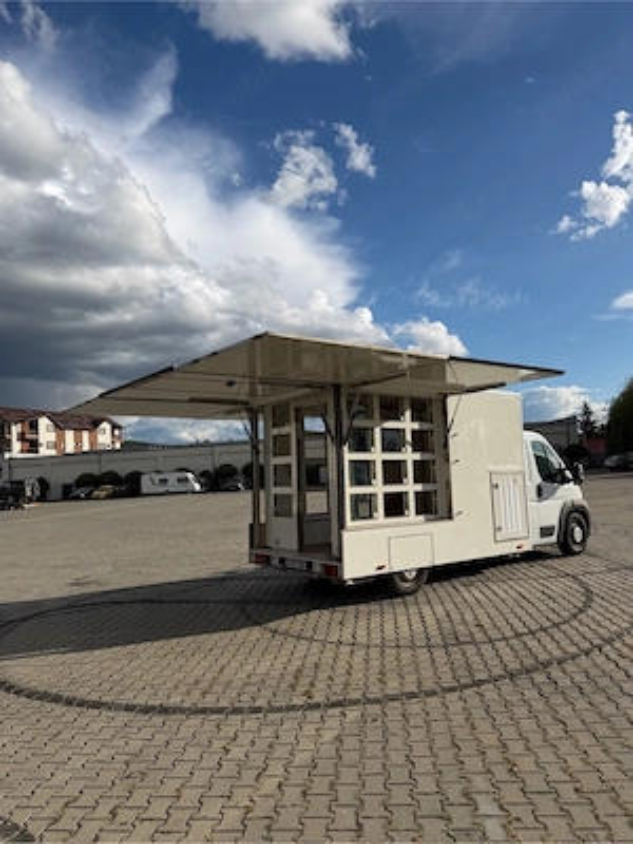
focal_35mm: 24
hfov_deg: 56.8
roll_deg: +3.4
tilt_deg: +4.7
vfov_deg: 71.6
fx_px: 585
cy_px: 422
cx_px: 316
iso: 80
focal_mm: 6.76
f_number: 1.78
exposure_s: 1/7353
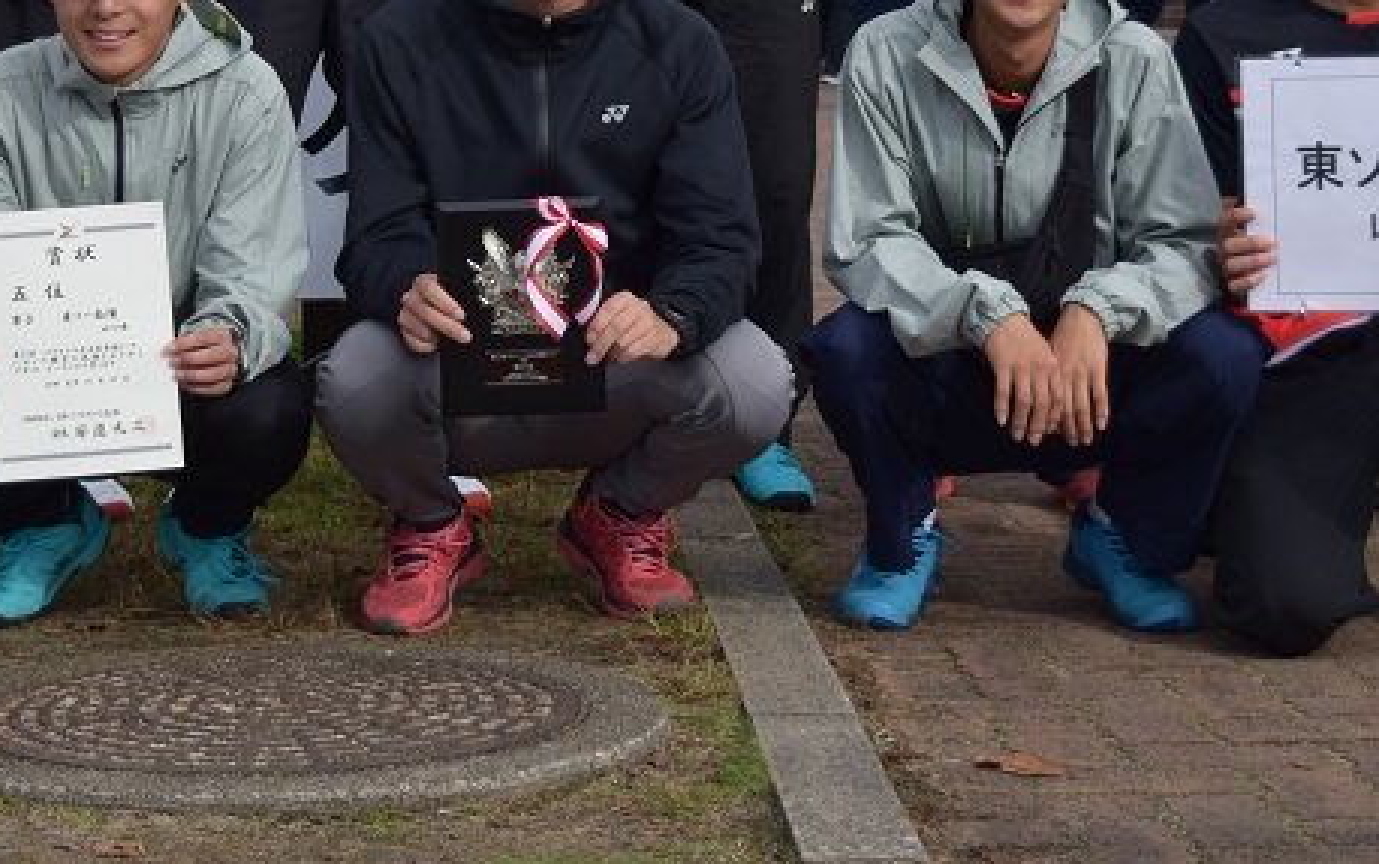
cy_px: -81
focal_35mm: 100
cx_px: 620
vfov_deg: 12.9
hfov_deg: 20.8
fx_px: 3761
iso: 200
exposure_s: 1/1600
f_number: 4.2
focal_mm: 30
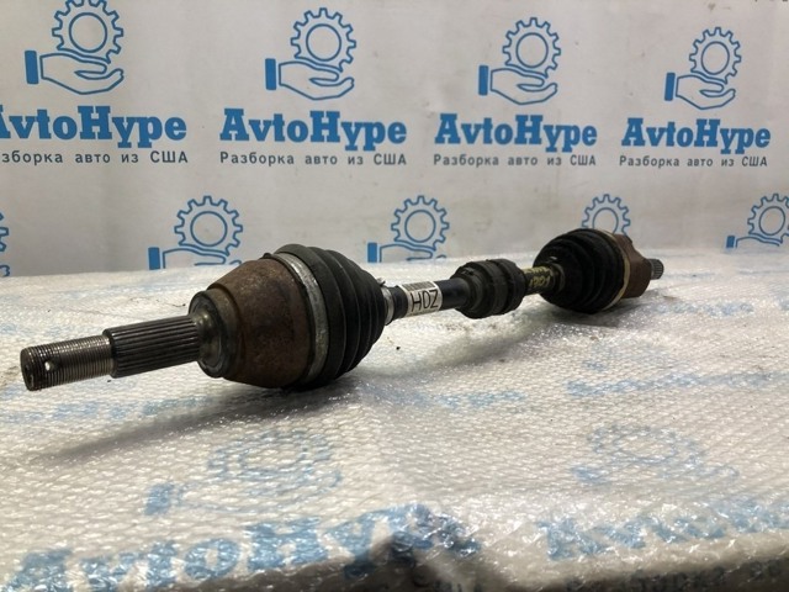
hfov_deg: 63.4
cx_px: 394
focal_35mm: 28
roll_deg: +0.7
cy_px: 296
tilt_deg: -10.7
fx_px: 638
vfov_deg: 49.7
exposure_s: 1/33
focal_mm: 4
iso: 32
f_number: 1.8
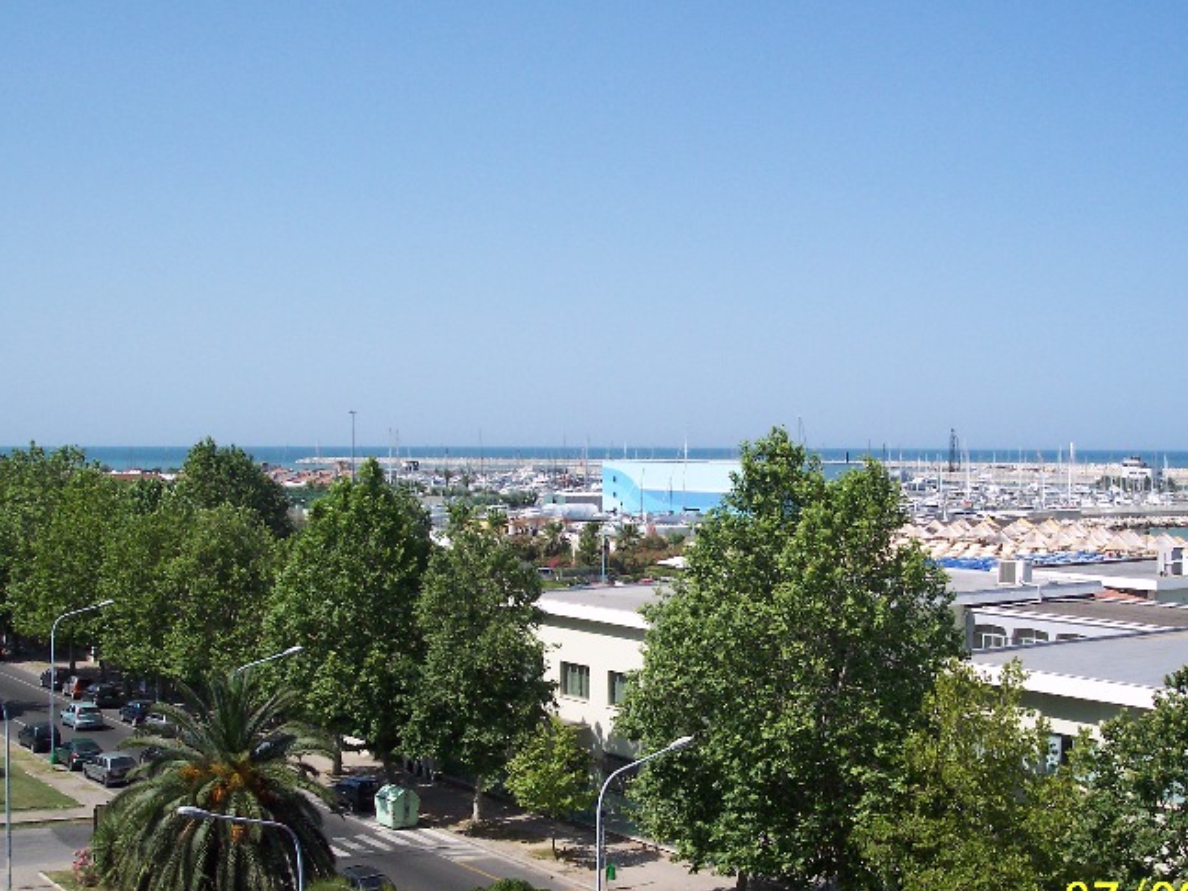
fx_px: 1613
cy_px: 491
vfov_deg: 30.8
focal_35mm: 47
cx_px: 687
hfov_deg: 40.3
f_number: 4.8
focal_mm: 8
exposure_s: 1/700
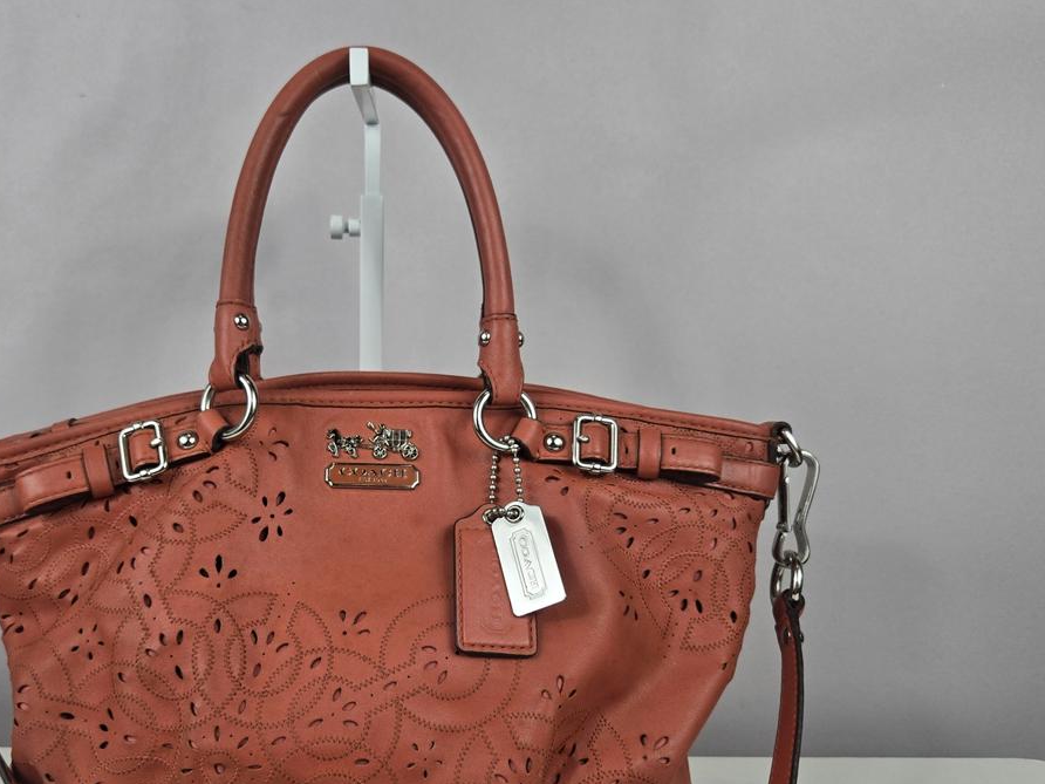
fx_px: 996
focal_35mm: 33
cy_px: 468
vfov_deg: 42.8
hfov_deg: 54.8
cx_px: 398
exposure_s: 1/575
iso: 80
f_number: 1.8
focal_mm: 5.4
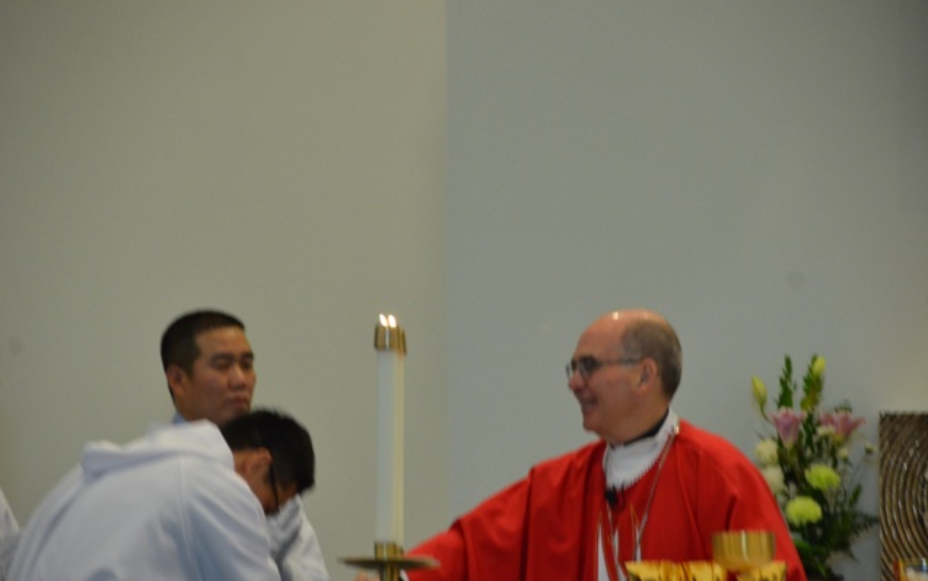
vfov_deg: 5.0
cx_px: 464
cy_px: 302
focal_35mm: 261
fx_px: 6603
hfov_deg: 8.0
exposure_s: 1/80
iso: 1600
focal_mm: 170
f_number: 5.6
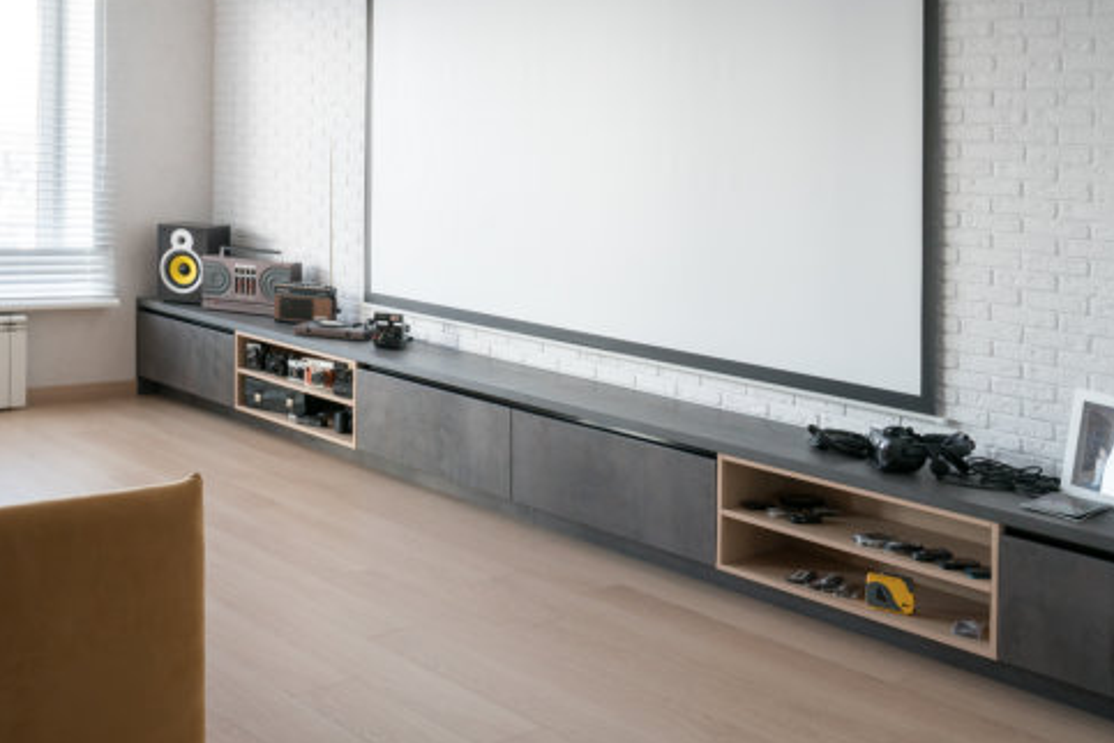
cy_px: 284
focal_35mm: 41
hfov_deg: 47.2
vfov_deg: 32.5
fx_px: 1269
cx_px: 450
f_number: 5.6
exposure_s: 1/100
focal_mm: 33
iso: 1000
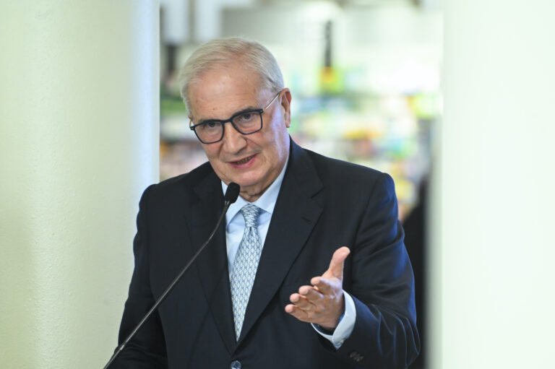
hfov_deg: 6.9
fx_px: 4622
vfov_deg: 4.6
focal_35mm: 300
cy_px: 184
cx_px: 278
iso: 4000
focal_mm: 300
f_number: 6.3
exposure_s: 1/160
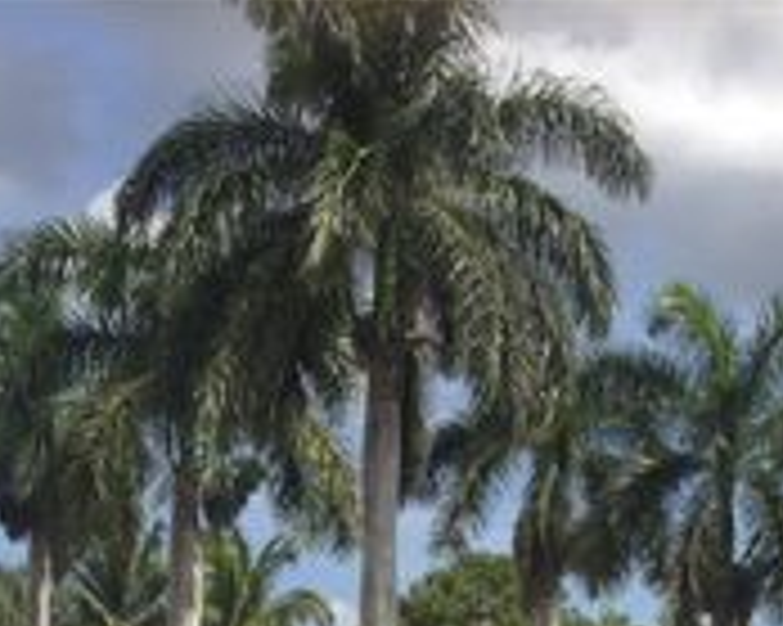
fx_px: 2270
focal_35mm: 98
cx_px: 652
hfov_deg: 19.3
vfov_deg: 14.9
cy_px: 840
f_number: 2.4
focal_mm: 4.28
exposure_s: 1/2045
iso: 64
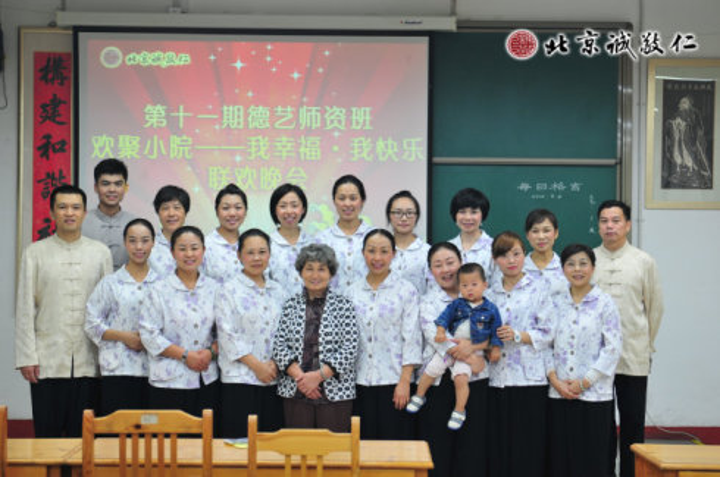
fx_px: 1318
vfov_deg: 20.5
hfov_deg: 30.6
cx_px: 360
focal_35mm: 66
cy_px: 238
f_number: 2.8
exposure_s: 1/50
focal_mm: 44
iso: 200
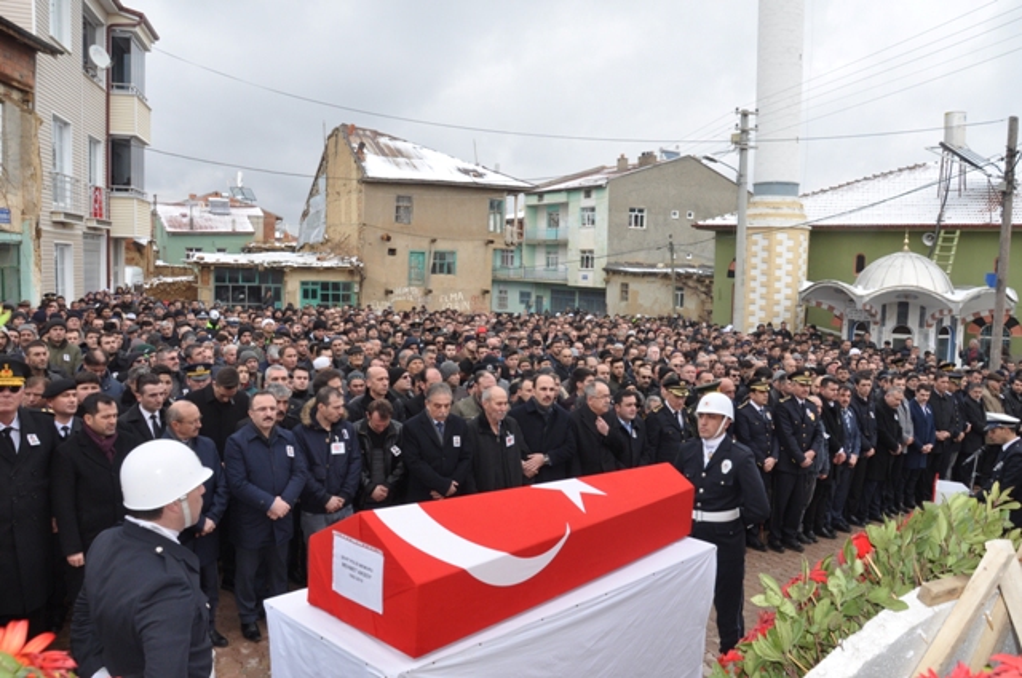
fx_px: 766
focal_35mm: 27
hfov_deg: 67.4
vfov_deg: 47.8
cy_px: 339
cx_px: 511
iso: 640
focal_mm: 18
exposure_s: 1/200
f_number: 13
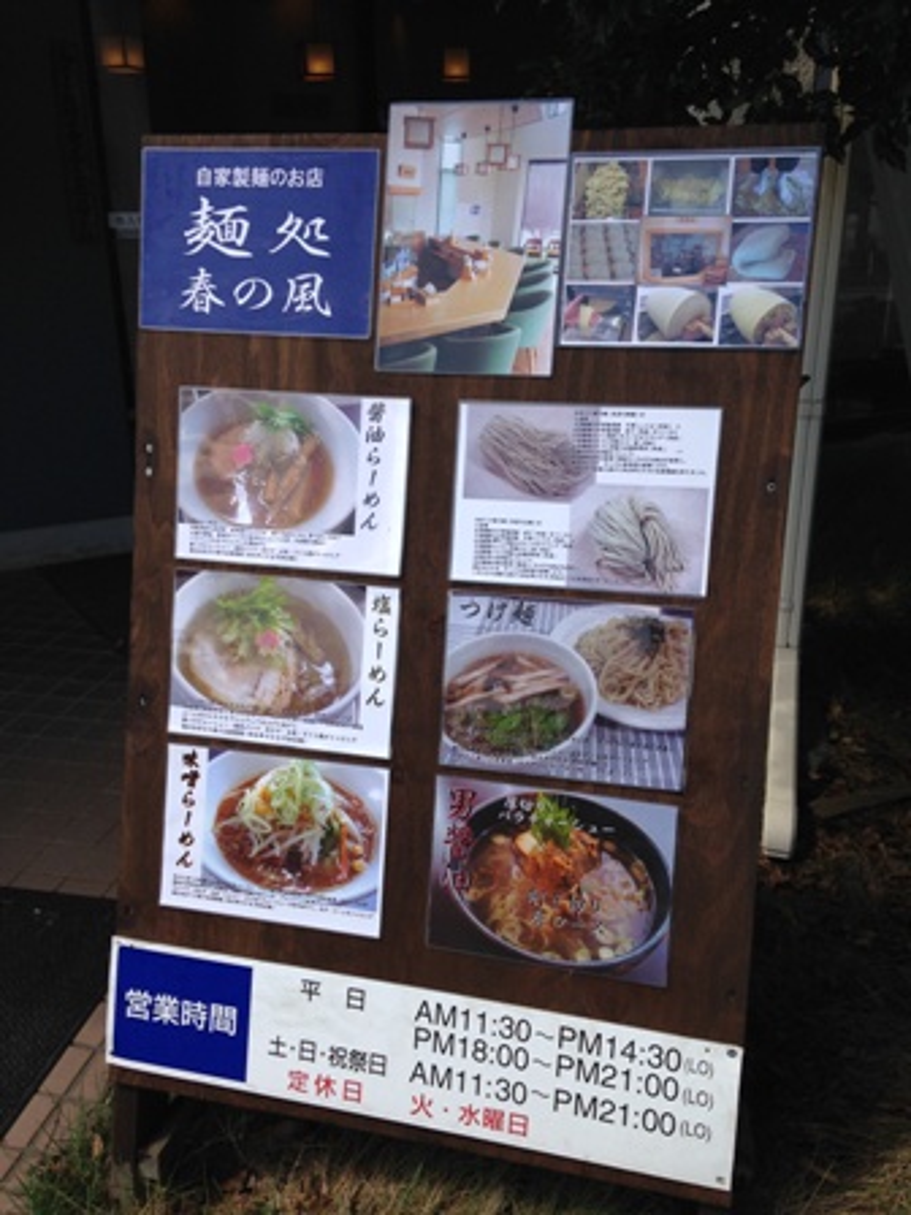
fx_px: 1158
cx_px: 456
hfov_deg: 42.9
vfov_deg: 55.4
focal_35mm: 33
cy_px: 608
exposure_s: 1/1695
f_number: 2.4
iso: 50
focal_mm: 4.12
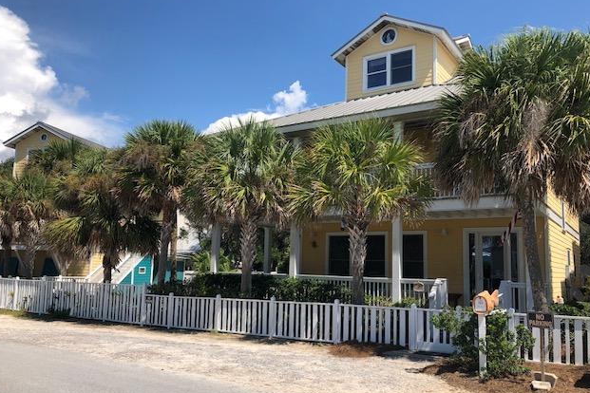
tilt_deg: +6.5
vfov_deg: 43.6
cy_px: 215
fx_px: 492
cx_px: 296
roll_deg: -1.0
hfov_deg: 61.9
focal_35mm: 30
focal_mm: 3.99
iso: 20
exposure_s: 1/2000
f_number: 1.8
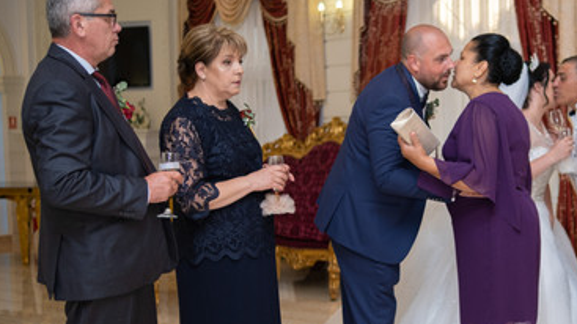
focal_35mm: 64
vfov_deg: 18.7
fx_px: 979
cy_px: 230
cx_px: 445
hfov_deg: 32.1
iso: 200
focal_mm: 23
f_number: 1.4
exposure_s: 1/250
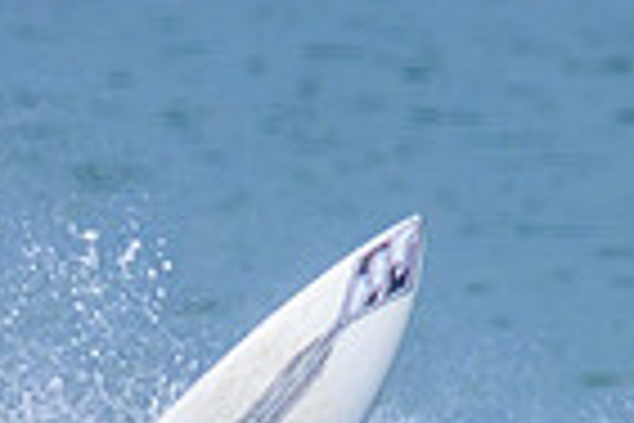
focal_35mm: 4520
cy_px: 556
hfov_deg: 0.5
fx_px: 79596
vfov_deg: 0.3
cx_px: 2
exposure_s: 1/2000
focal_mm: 800
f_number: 11
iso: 1100
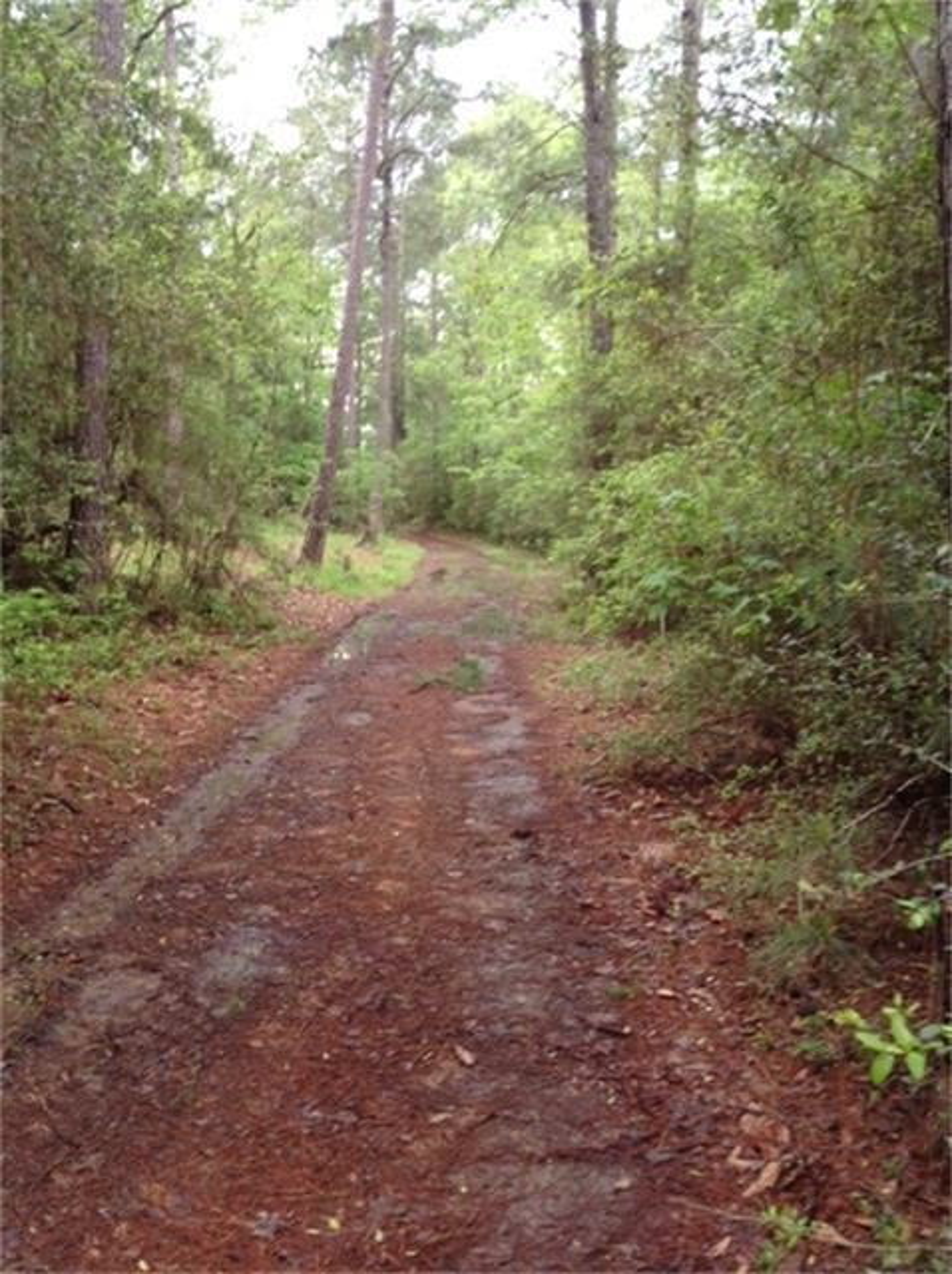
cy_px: 637
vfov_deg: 52.7
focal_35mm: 35
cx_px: 476
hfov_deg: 40.6
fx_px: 1287
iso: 50
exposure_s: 1/60
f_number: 2.4
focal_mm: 4.28
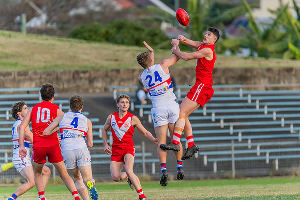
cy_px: 76
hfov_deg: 2.7
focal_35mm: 758
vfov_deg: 1.8
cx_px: 185
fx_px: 6317
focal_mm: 600
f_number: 6.3
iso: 1800
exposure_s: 1/1600
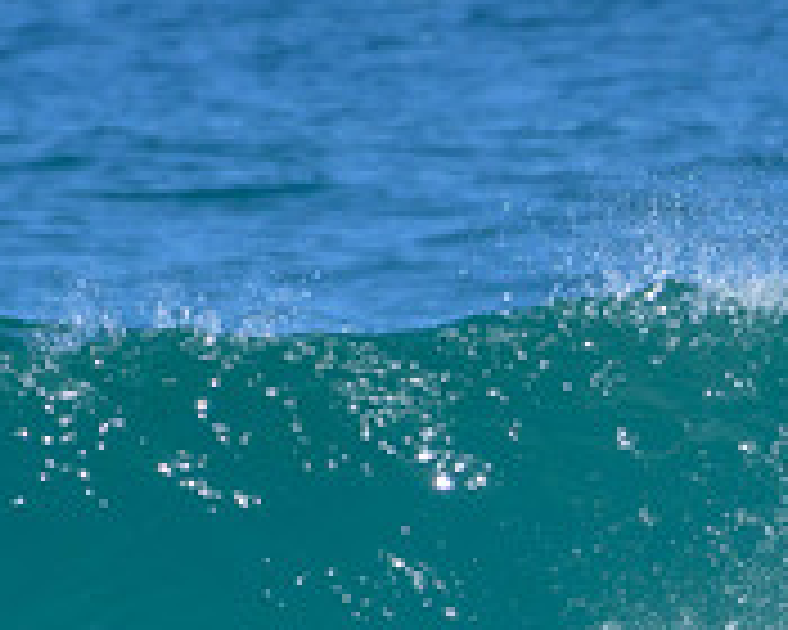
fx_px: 57885
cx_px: 639
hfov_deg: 0.8
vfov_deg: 0.6
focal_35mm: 2482
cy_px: 673
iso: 1100
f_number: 11
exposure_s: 1/2000
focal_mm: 800
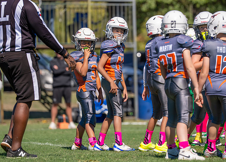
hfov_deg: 7.2
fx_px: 1801
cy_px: 66
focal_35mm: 281
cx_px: 114
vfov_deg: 5.1
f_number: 2.8
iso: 160
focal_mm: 200
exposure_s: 1/3200
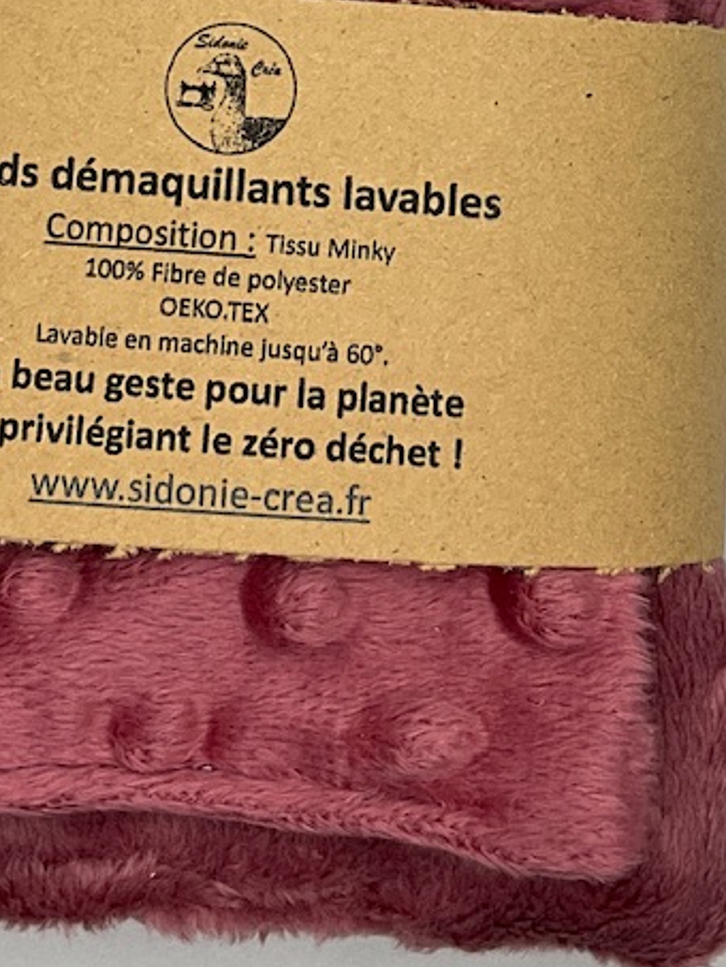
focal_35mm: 82
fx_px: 2292
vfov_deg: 22.7
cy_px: -41
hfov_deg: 18.0
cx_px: 408
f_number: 1.8
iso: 25
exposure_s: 1/260
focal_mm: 3
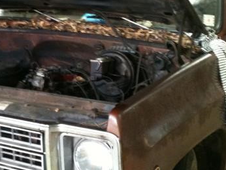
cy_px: 58
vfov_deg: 18.1
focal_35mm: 81
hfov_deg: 24.0
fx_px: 528
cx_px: 71
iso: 200
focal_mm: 3.85
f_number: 2.8
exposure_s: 1/15
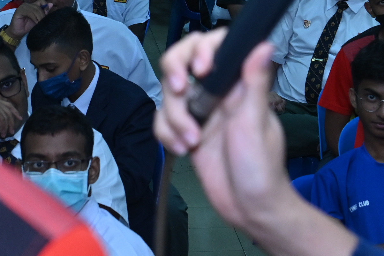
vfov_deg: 9.5
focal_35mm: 143
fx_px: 1525
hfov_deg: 14.3
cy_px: -19
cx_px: 181
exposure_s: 1/160
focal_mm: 38
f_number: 4.5
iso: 1000
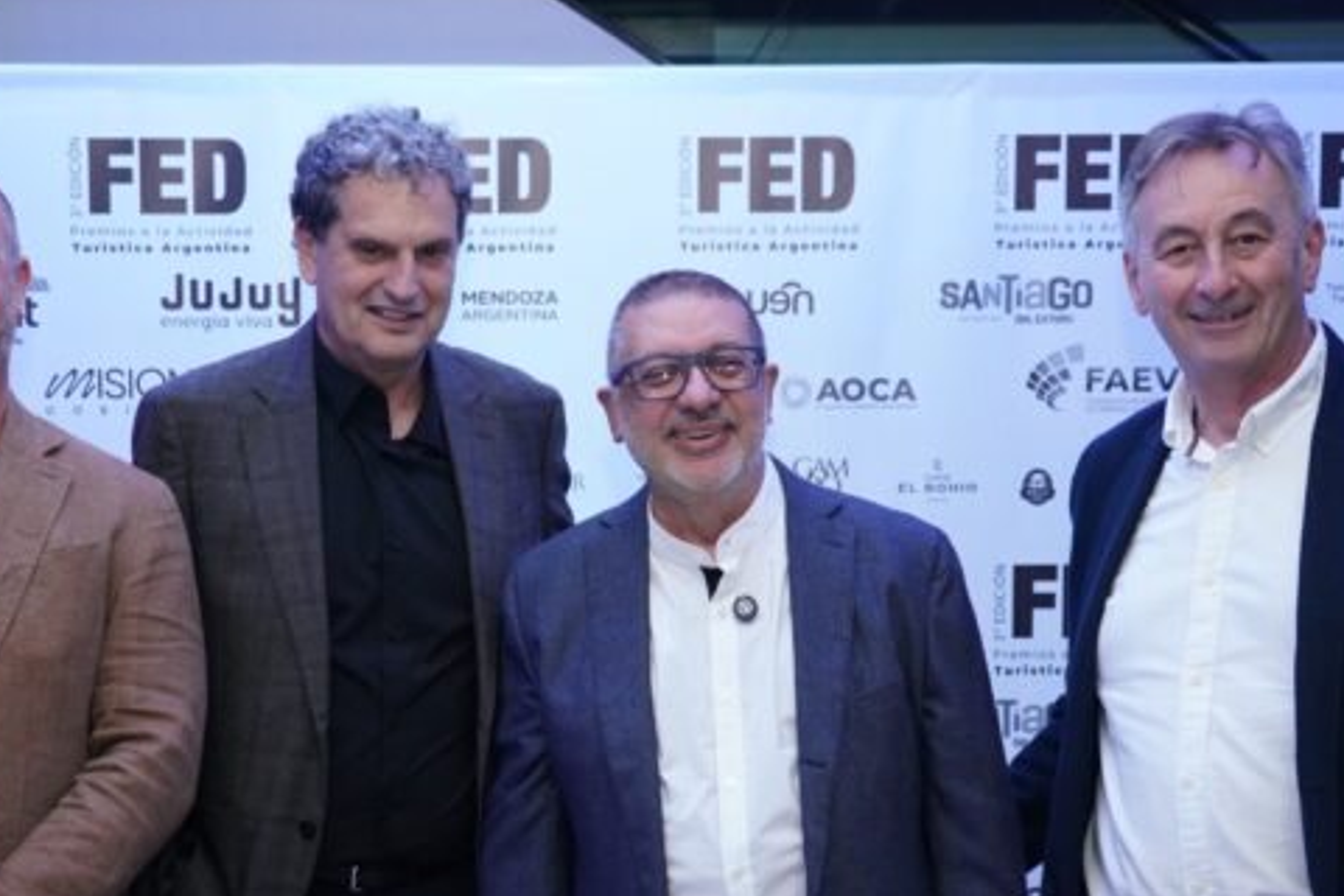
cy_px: 641
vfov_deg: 21.1
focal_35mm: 64
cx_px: 585
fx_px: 2389
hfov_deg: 31.4
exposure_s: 1/160
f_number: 4.5
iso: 4000
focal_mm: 40
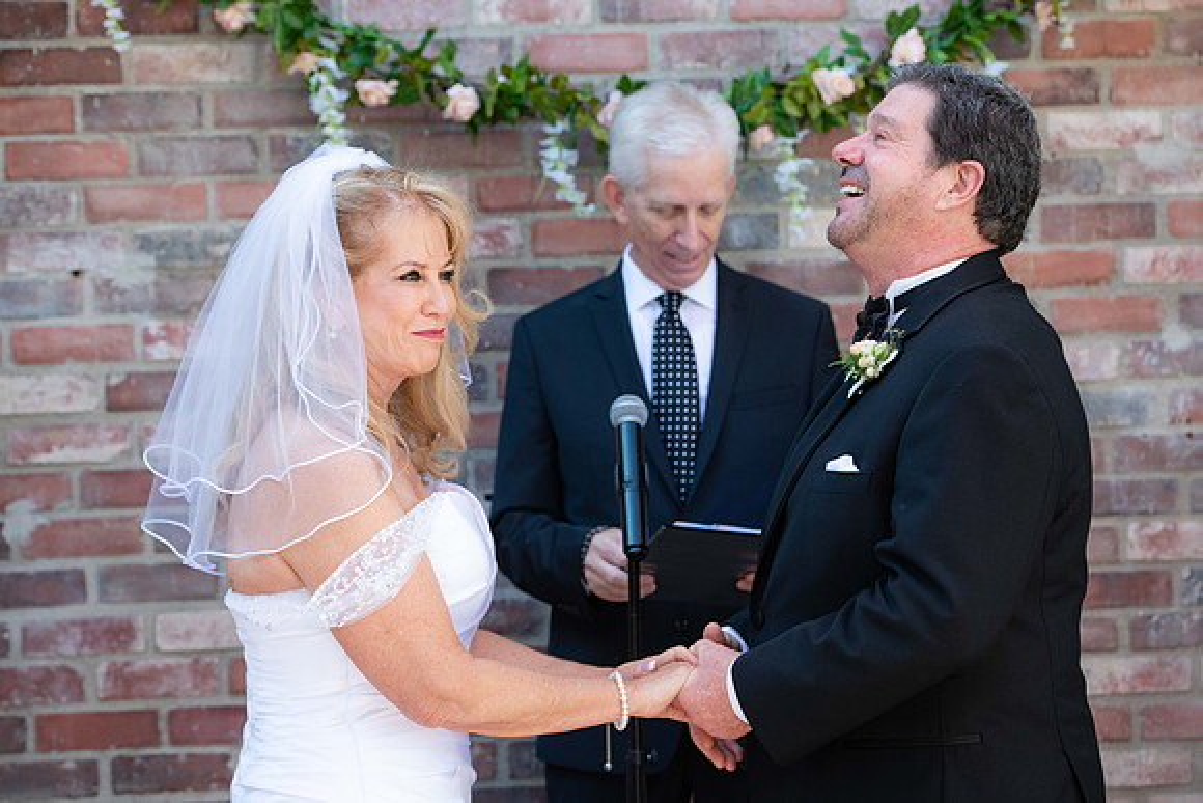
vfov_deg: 15.9
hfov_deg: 23.6
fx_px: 2874
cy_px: 402
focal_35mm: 86
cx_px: 602
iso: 800
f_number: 4.5
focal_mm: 86
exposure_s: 1/800
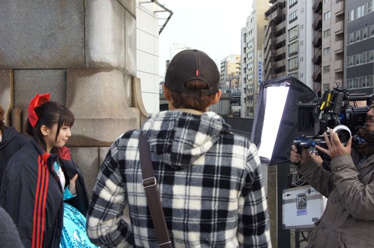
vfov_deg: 34.1
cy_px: 124
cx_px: 187
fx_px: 405
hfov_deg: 49.6
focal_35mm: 39
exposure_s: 1/250
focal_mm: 26
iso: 320
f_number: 4.5
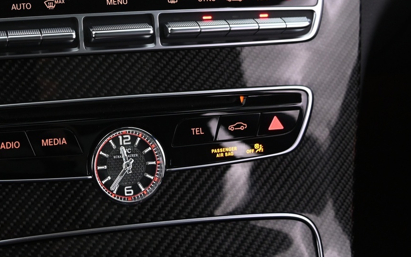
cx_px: 96
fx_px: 818
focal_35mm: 73
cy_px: 32
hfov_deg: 27.8
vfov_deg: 17.6
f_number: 4
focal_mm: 38
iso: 2000
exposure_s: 1/20
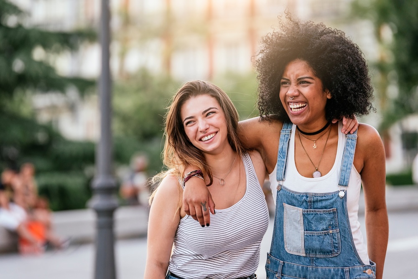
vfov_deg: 6.9
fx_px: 2323
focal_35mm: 200
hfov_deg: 10.3
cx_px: 209
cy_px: 140
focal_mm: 200
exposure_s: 1/250
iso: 1000
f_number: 4
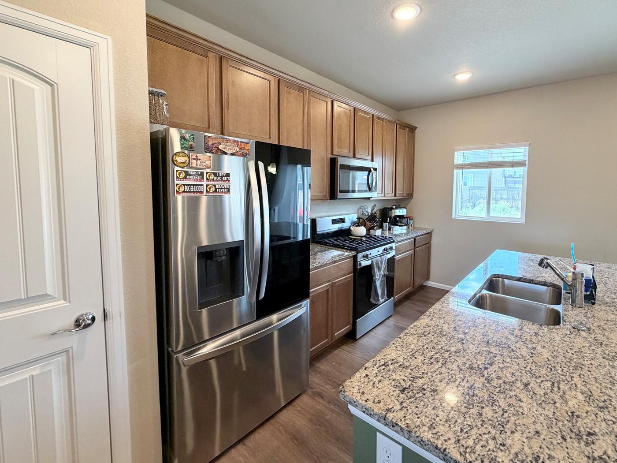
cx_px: 343
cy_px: 206
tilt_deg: -3.7
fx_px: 285
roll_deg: -0.4
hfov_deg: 94.1
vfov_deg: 77.8
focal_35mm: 16
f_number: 2.2
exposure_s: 1/120
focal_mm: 2.22
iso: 250
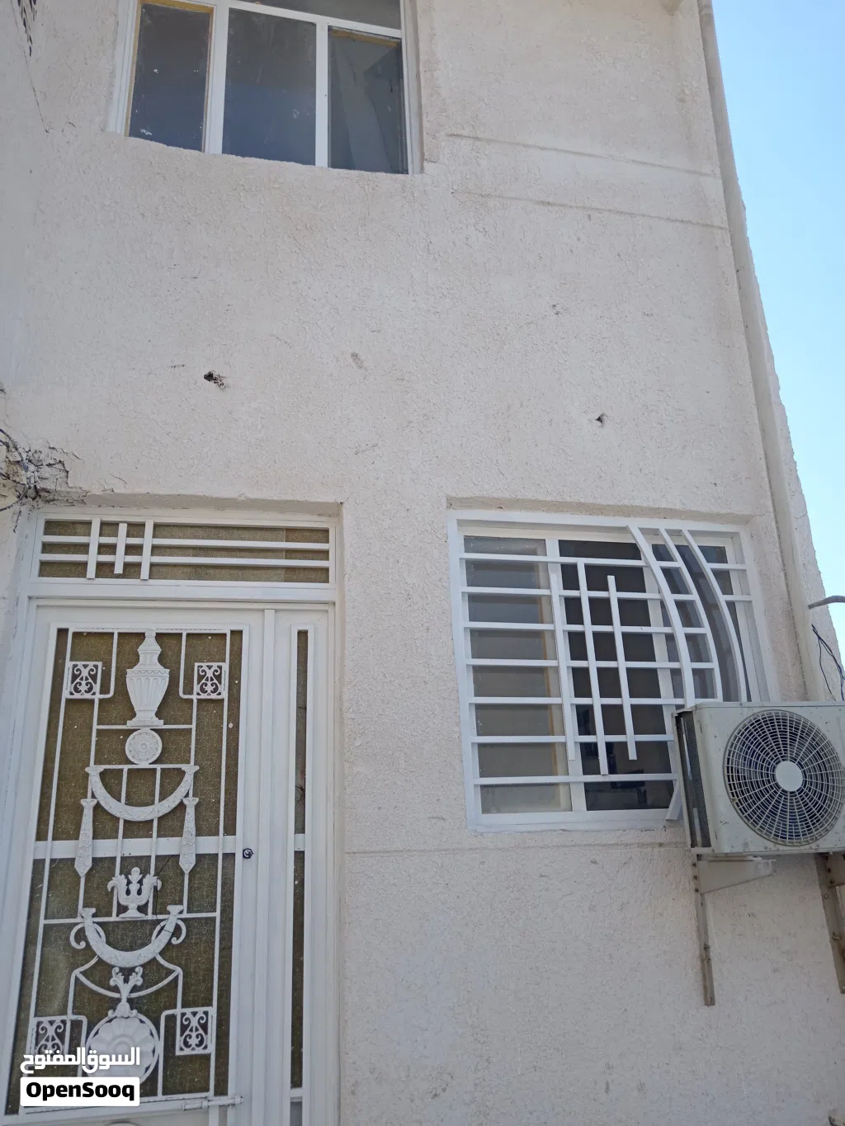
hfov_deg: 51.4
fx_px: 879
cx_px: 422
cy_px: 563
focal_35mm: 27
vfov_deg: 65.3
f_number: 1.9
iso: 100
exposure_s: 1/478
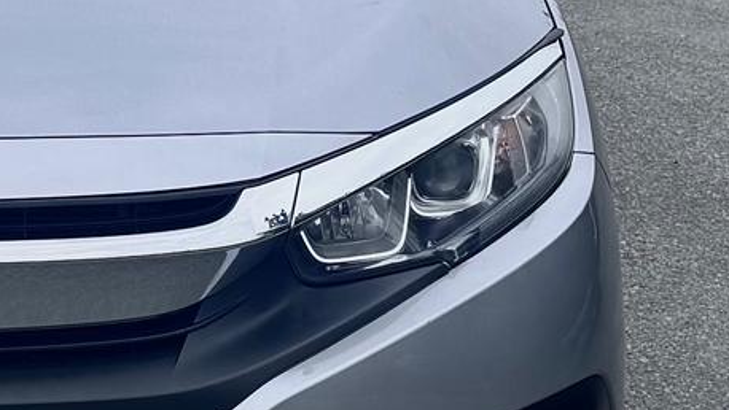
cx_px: -131
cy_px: 175
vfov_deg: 16.5
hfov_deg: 26.1
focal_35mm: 73
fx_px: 1412
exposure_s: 1/2415
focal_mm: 6.76
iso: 80
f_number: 1.78
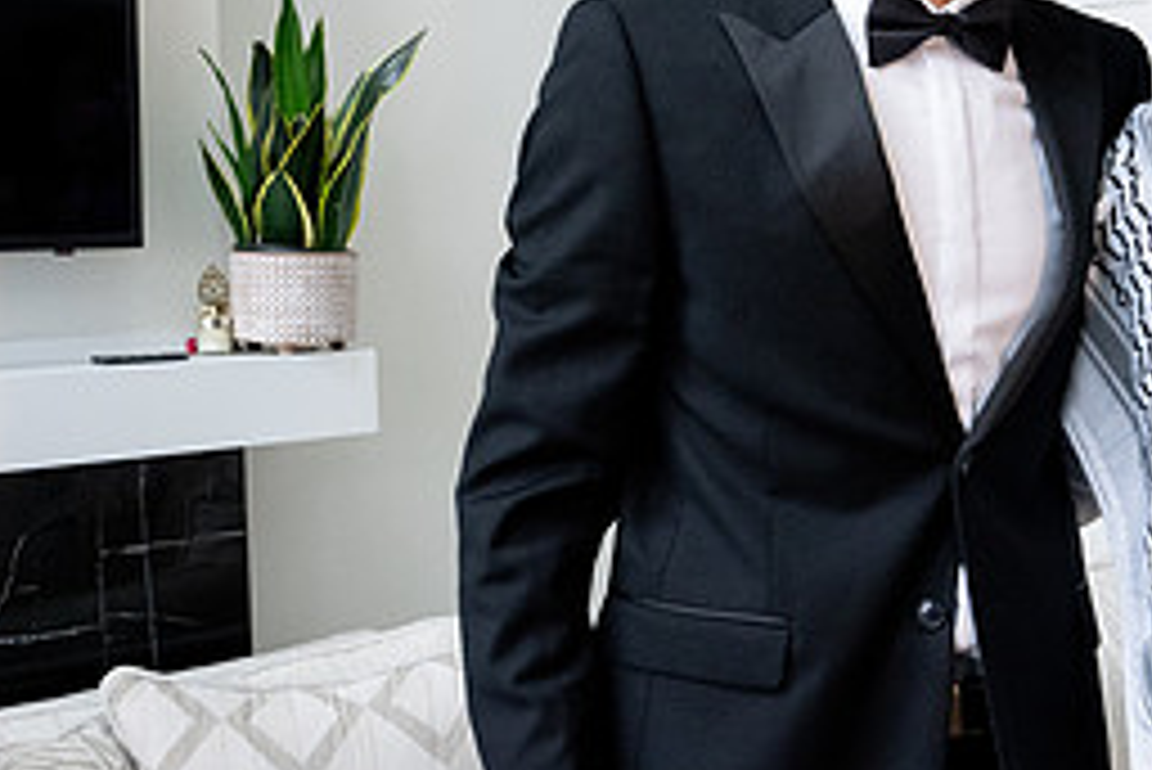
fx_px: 2177
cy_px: 326
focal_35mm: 68
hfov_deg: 28.9
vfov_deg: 20.0
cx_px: 932
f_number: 9
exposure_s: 1/160
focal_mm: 30
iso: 5000
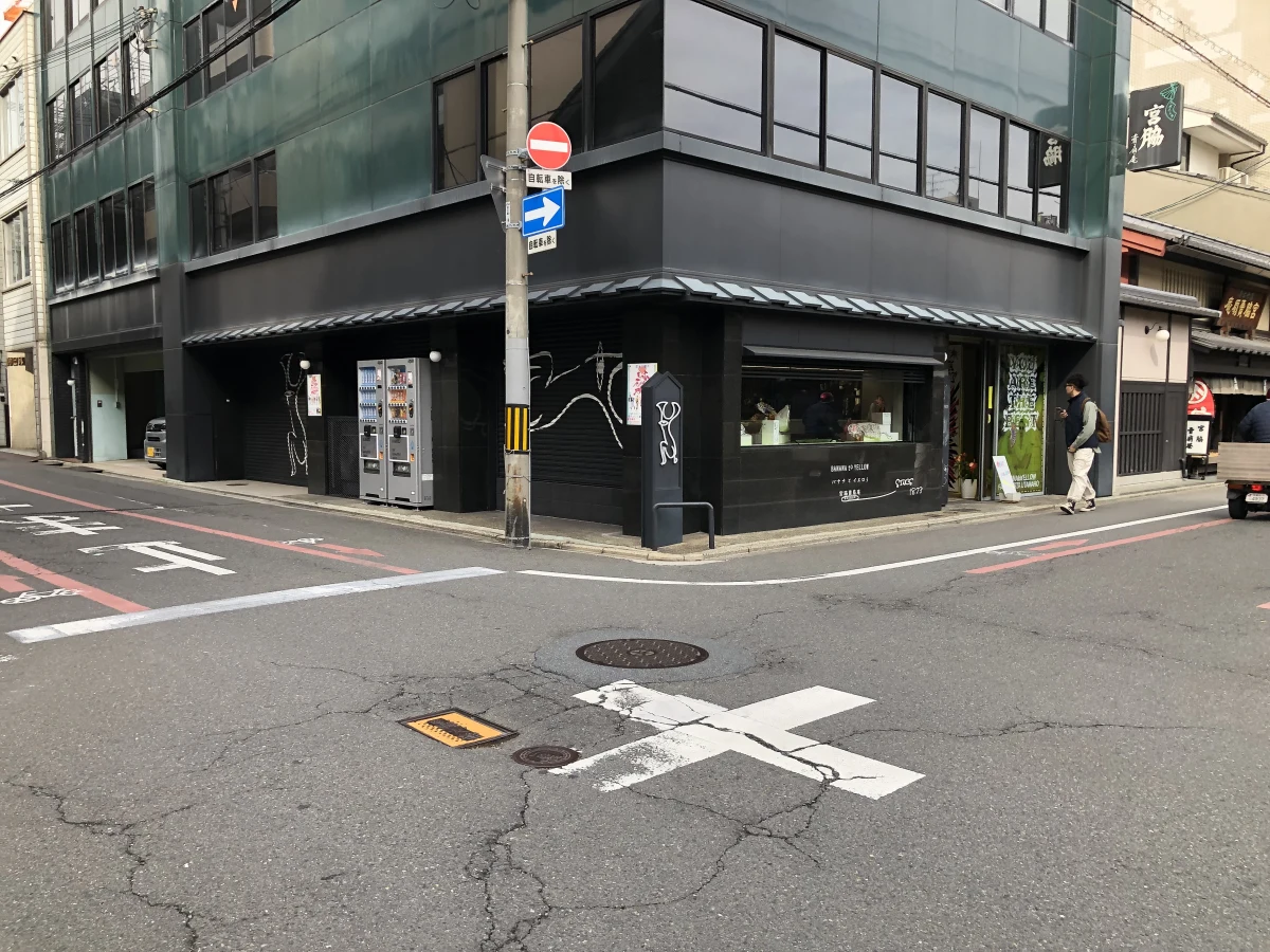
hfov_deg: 63.4
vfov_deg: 49.7
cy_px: 476
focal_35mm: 28
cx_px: 635
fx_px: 1027
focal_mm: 4
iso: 20
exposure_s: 1/306
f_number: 1.8
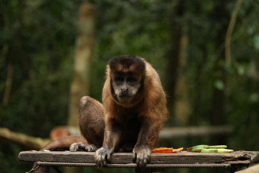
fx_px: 1133
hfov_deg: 13.0
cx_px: 130
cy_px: 86
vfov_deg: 8.7
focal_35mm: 158
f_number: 4
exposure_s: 1/640
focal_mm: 105
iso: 1600
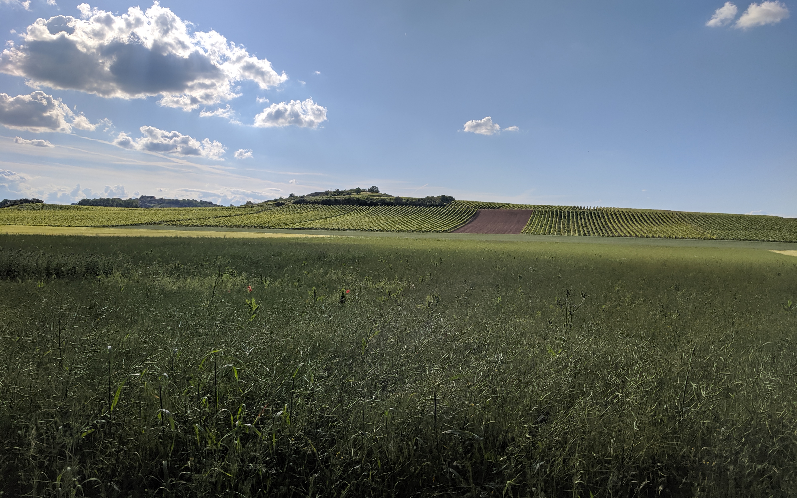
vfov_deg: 44.5
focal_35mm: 28
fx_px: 608
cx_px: 400
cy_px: 265
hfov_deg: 66.5
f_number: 2
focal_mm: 4.67
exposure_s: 1/5814
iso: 49
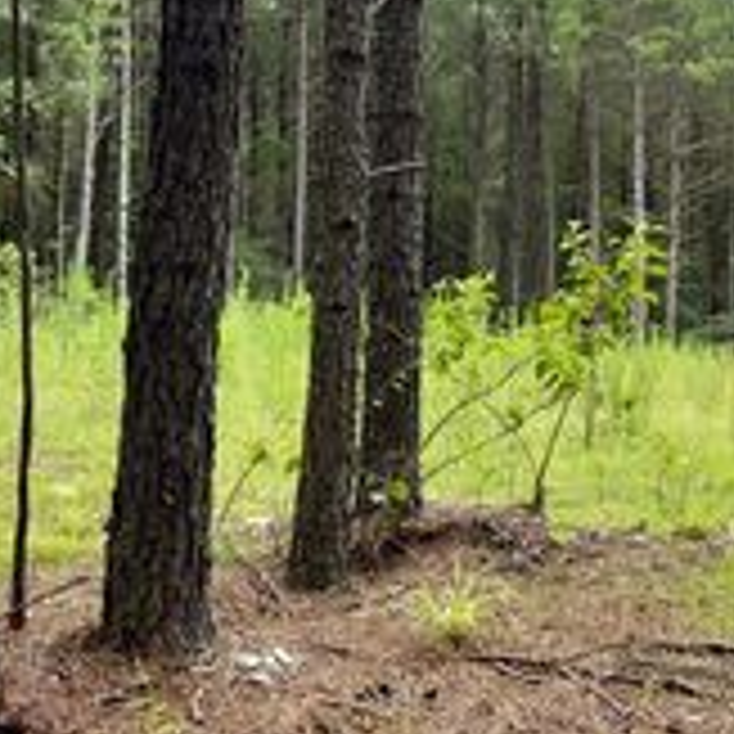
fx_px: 1559
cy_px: 164
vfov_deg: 26.1
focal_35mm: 65
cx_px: 1000
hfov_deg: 23.0
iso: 64
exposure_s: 1/1818
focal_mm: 6.76
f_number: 1.78
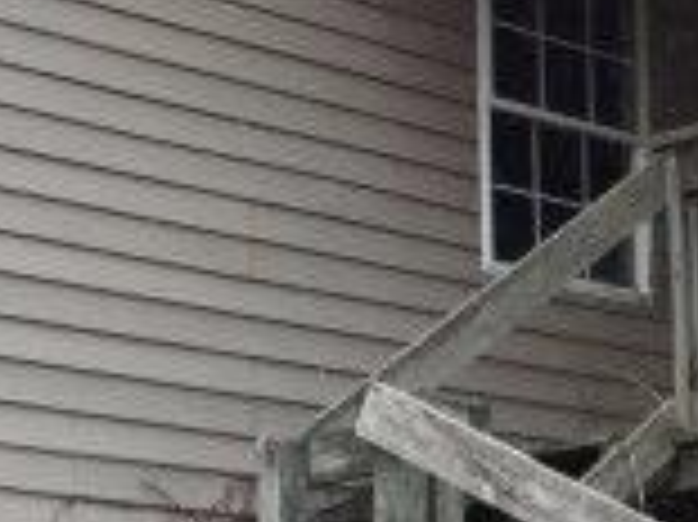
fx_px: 3022
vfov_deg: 9.8
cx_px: 1252
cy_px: 482
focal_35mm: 150
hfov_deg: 12.1
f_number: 2.2
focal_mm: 4.15
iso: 40
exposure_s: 1/60
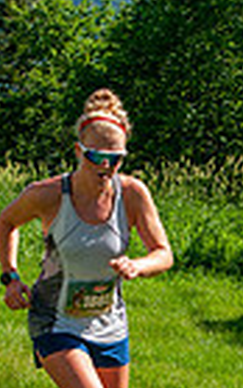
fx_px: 1778
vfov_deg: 12.4
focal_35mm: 168
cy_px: 332
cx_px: 225
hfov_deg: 7.8
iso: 200
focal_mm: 34
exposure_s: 1/400
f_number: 8
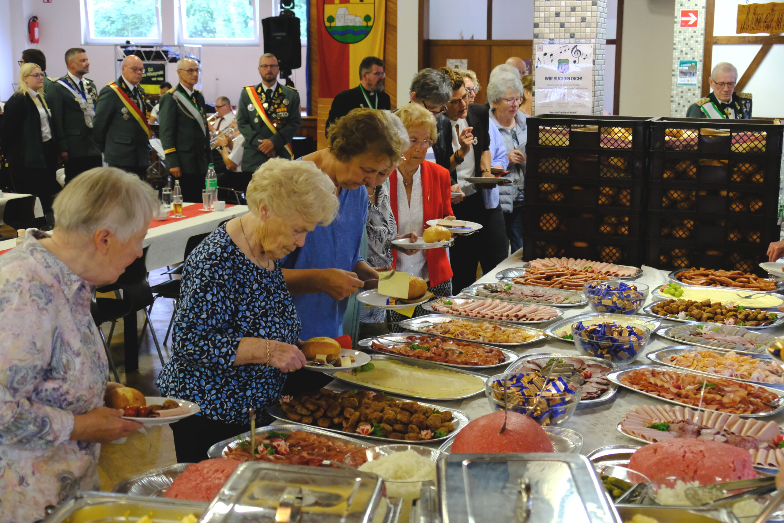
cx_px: 392
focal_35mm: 52
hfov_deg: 38.2
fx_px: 1132
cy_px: 262
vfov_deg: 26.0
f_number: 4.3
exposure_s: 1/125
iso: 6400
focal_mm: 34.5
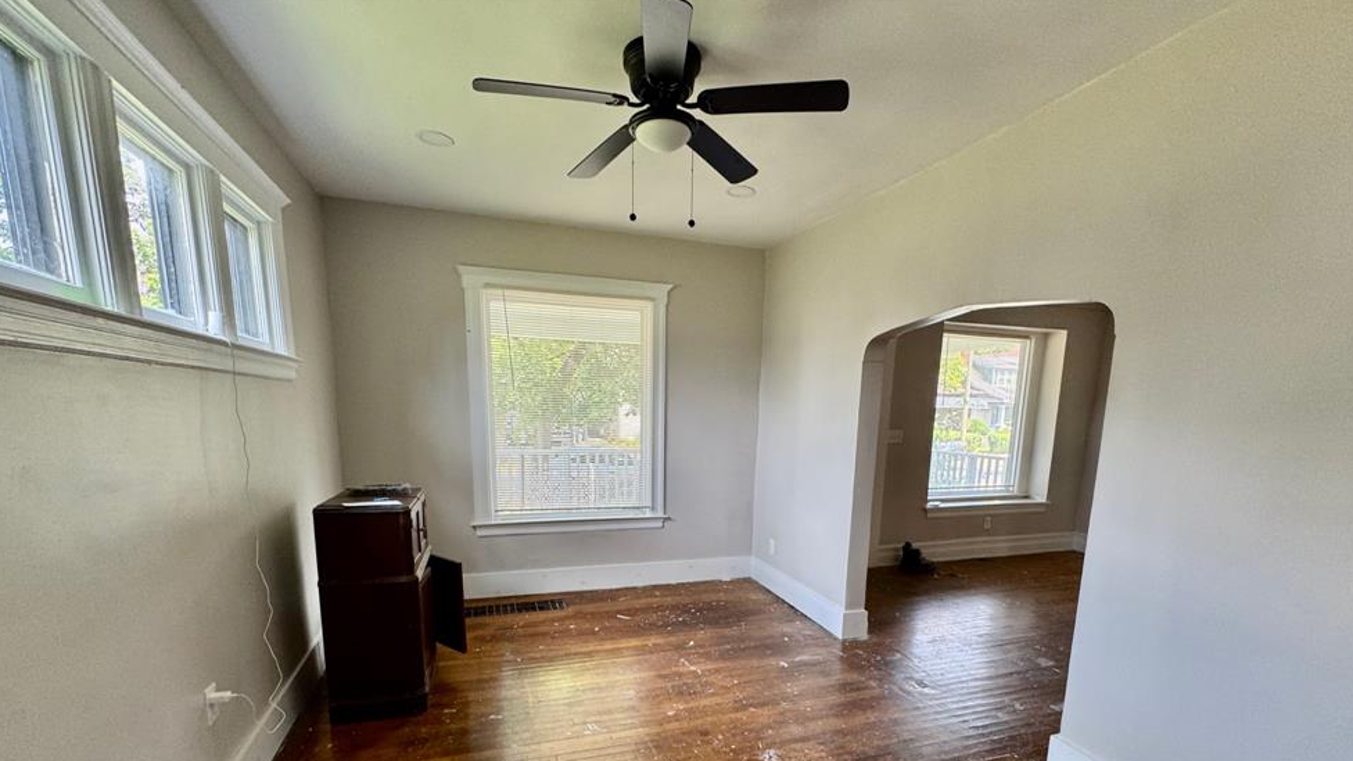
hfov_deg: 99.4
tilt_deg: -12.1
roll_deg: +0.3
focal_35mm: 16
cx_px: 683
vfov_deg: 64.9
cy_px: 523
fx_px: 574
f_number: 2.2
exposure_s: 1/99
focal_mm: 2.22
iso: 100
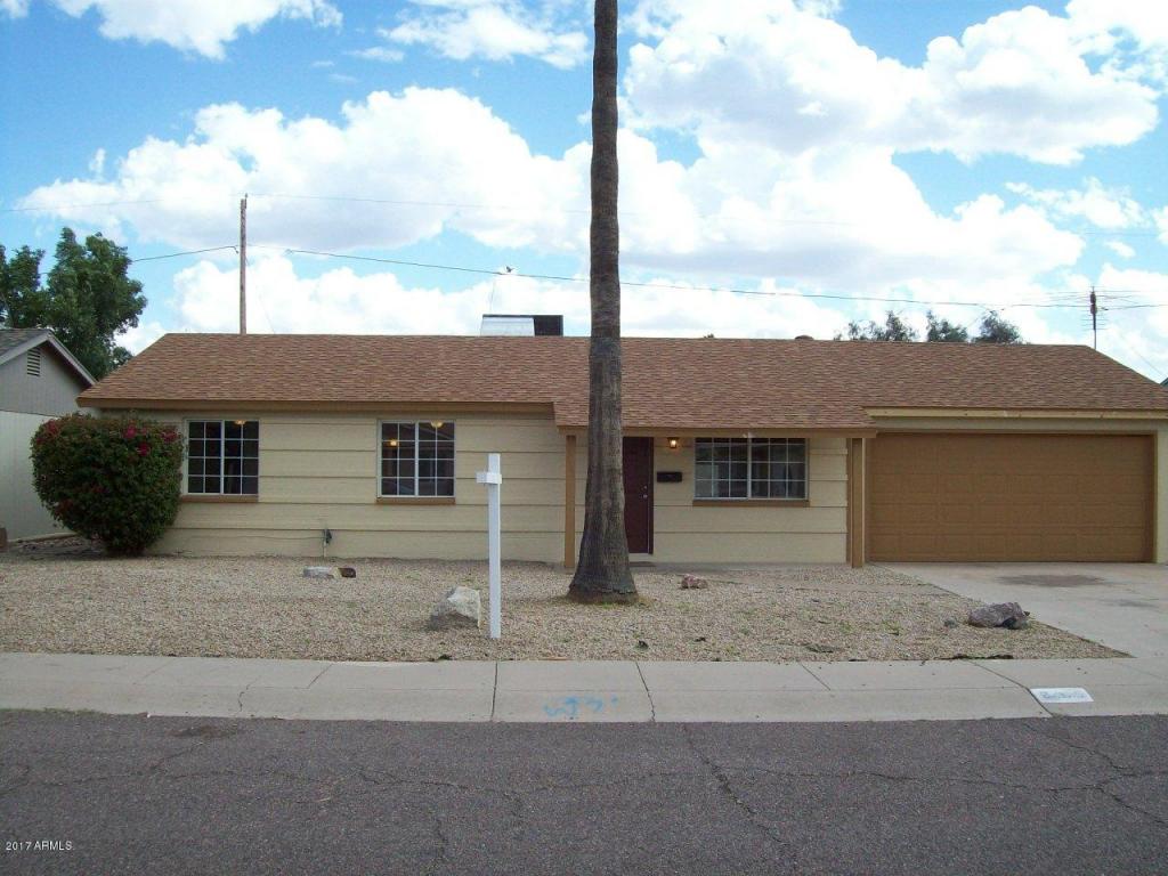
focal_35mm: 36
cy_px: 438
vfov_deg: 39.7
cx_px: 584
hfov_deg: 51.4
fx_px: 1215
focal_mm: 6
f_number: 4.8
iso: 80
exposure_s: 1/381
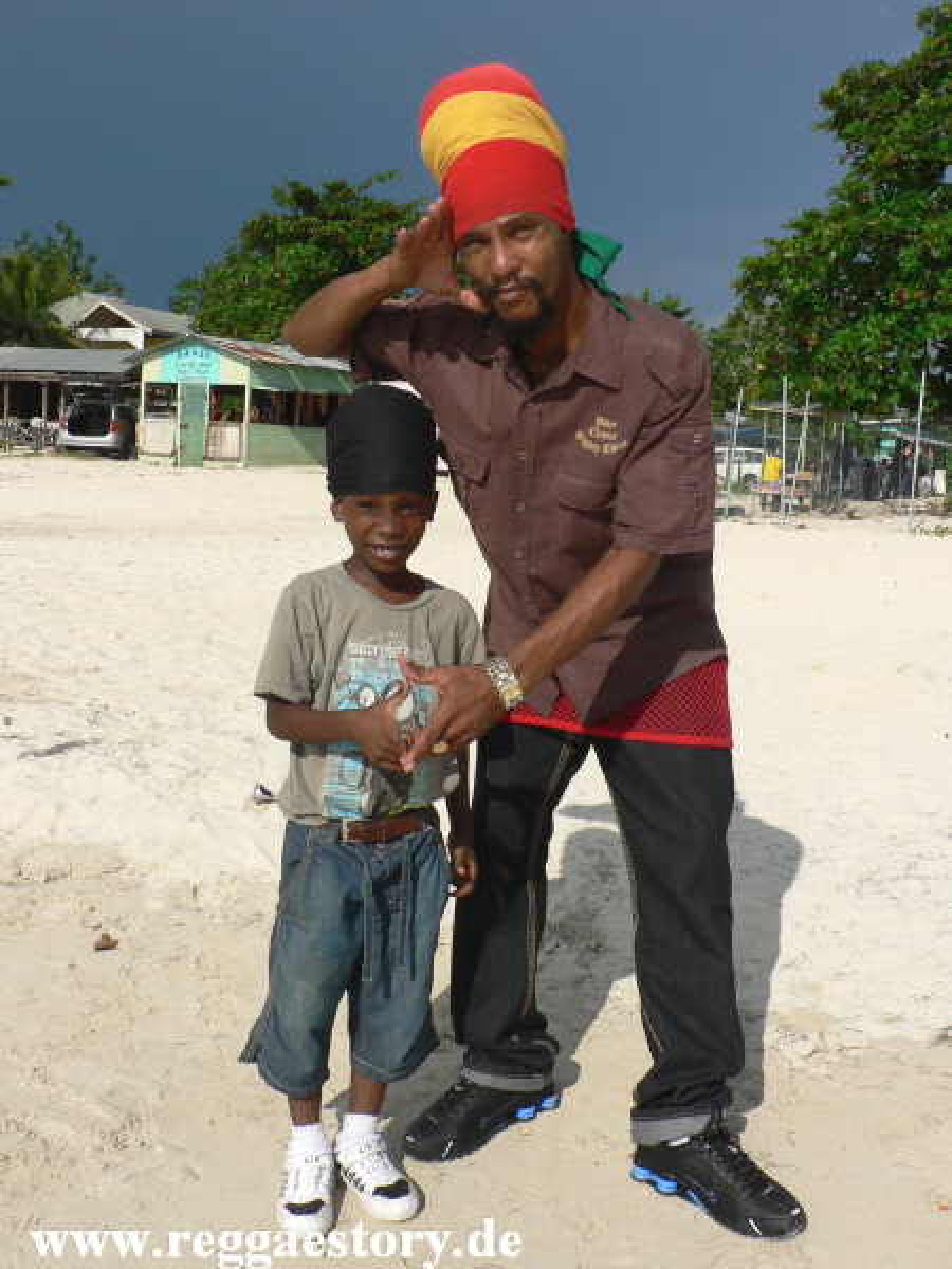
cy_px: 634
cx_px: 476
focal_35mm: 35
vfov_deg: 52.6
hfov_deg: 40.7
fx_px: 1283
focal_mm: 6
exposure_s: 1/640
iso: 64
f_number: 5.6
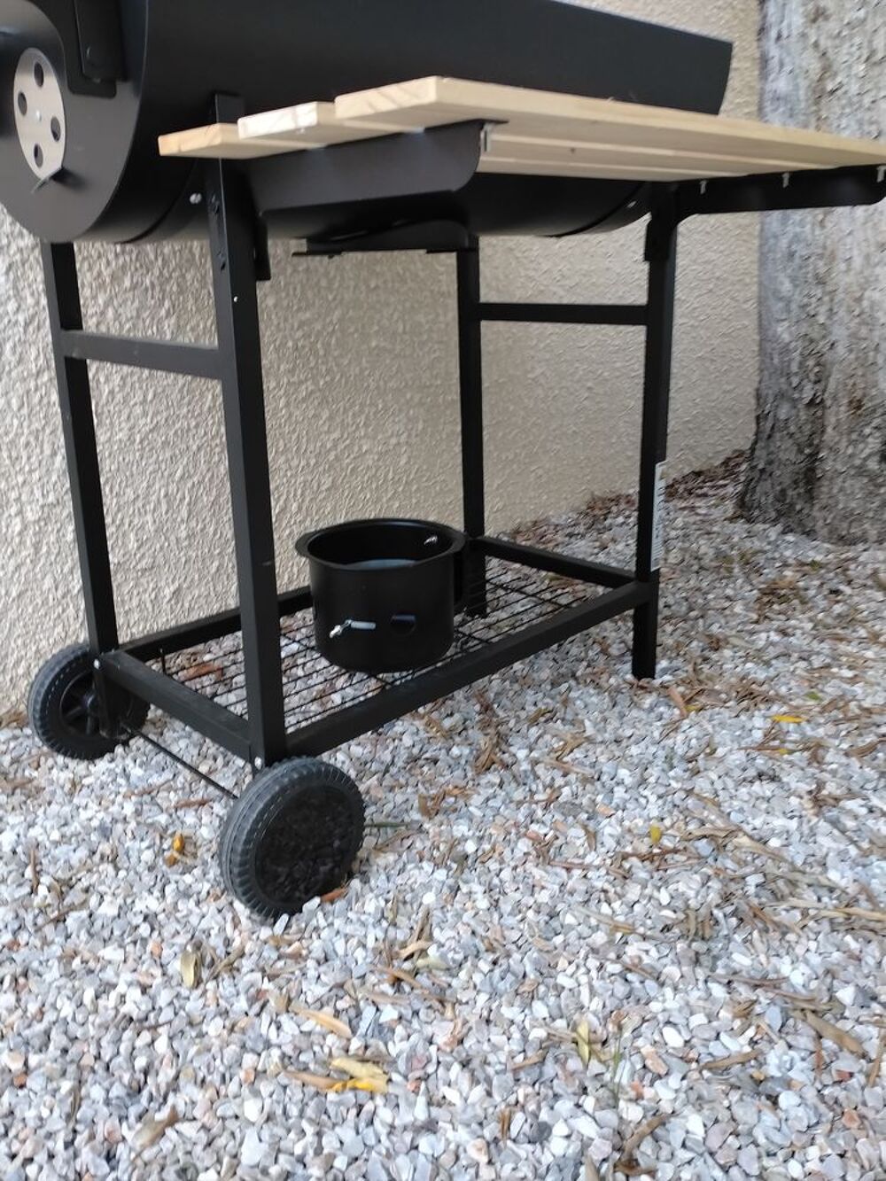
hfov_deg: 51.4
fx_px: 921
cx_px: 443
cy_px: 590
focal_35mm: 27
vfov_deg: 65.3
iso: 597
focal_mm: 4.05
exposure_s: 1/33.3
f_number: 1.8
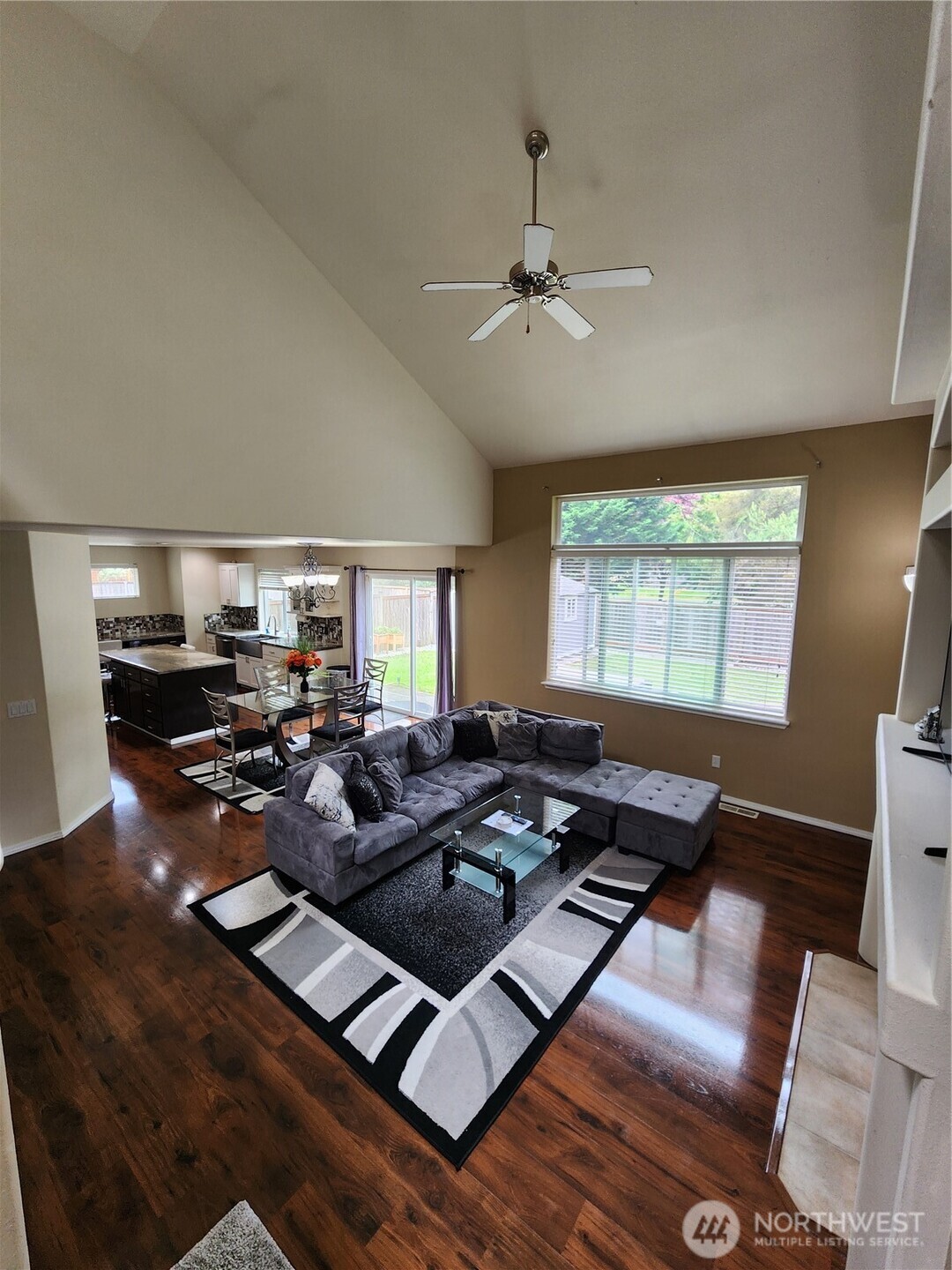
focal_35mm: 13
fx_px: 477
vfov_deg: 106.2
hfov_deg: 89.9
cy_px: 635
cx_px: 476
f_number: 2.2
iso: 100
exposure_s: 1/60
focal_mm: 2.2
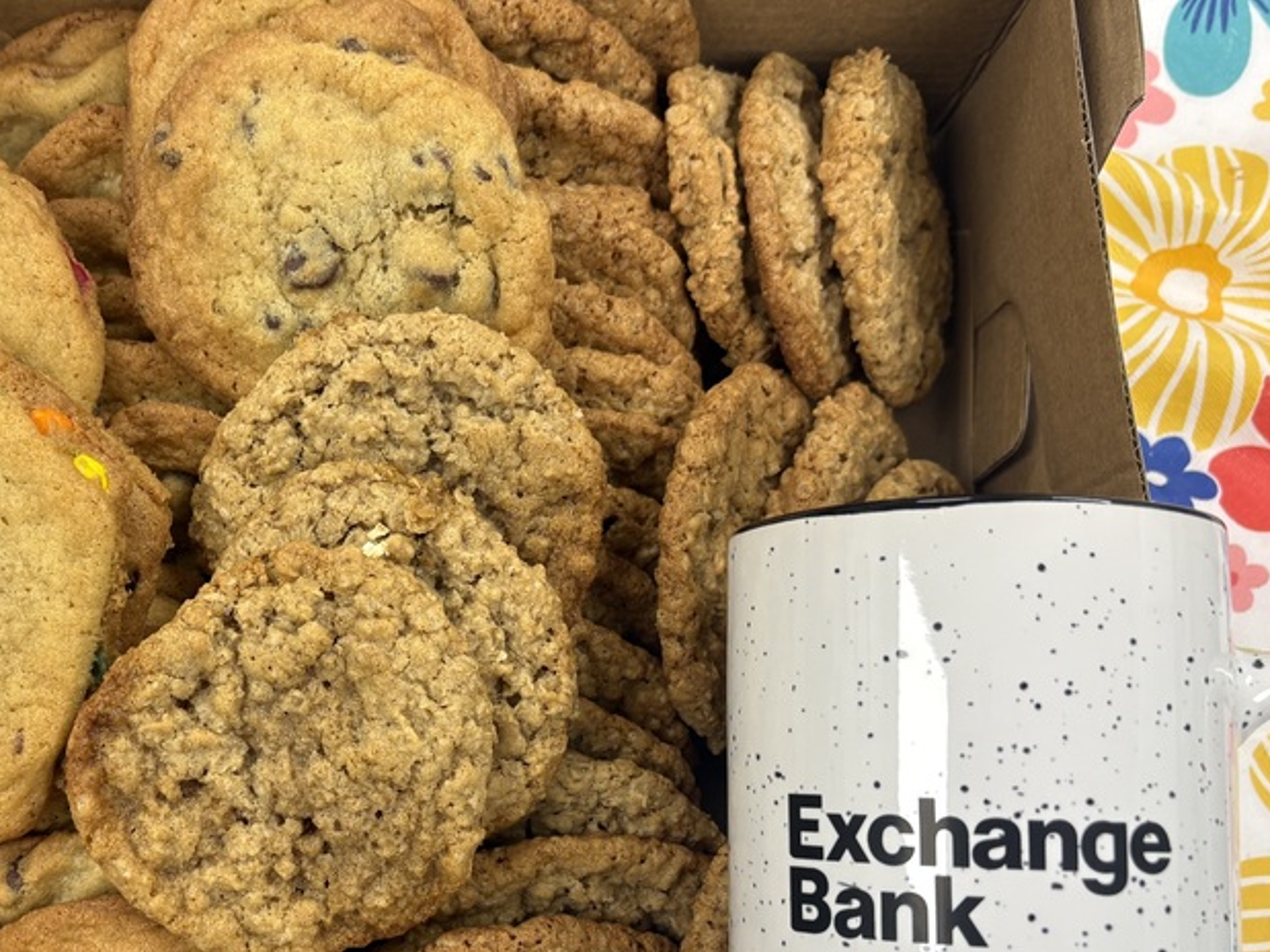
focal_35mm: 43
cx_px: 351
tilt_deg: -81.2
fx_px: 1577
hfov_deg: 42.8
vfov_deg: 33.3
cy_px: 624
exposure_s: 1/60
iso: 64
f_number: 1.6
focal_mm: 5.96
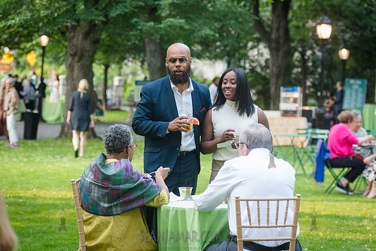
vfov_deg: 12.0
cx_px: 177
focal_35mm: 114
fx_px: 1189
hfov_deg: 18.0
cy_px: 130
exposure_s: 1/400
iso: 1000
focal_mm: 86
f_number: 3.5
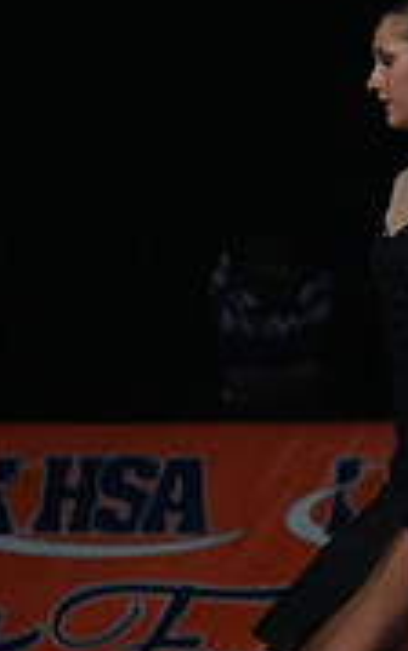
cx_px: 1042
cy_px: 446
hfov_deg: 1.7
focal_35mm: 778
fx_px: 13830
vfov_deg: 2.7
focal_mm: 235
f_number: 5
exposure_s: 1/1000
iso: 12800
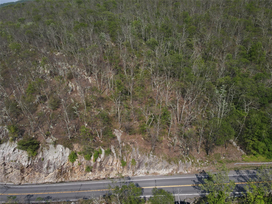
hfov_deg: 71.6
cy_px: 102
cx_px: 136
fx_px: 189
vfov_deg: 56.8
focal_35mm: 24
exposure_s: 1/725
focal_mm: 4.5
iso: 100
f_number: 2.8
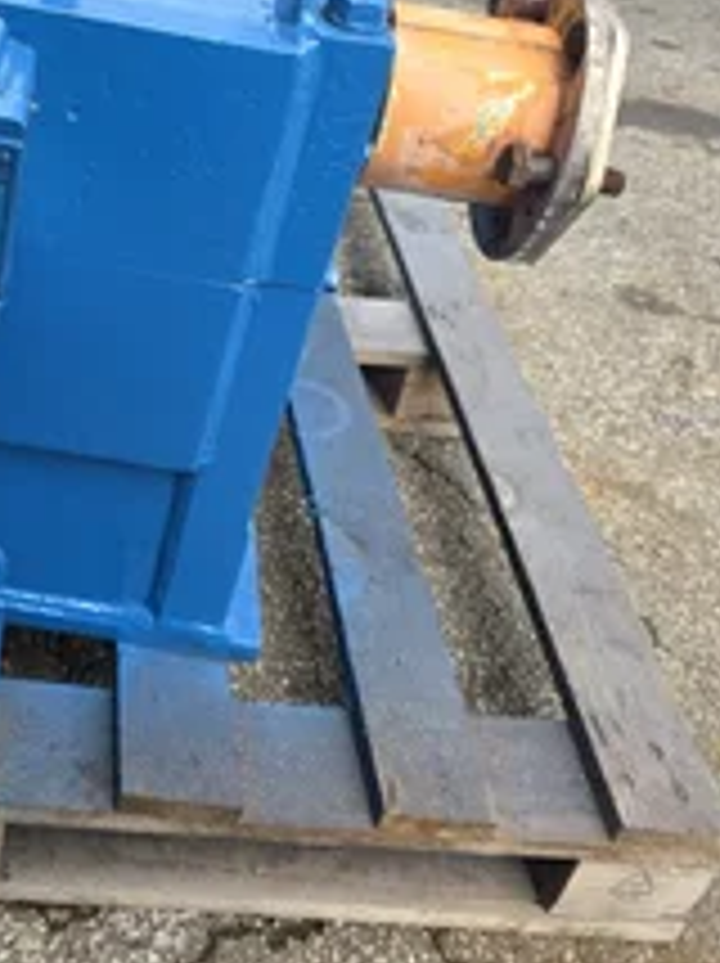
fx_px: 1195
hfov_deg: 31.9
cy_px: 342
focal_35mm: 43
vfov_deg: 43.4
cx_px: 72
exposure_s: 1/180
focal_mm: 6.3
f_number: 1.7
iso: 50
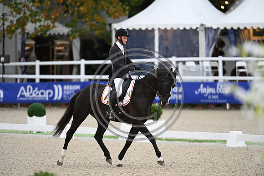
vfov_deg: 3.4
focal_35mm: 400
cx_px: 132
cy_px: 88
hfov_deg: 5.2
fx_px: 2934
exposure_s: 1/1000
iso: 900
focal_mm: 400
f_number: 4.5
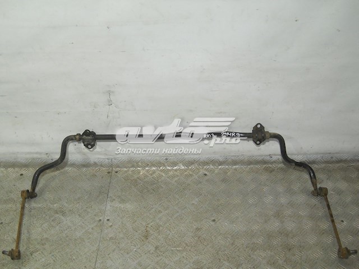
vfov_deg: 35.1
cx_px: 180
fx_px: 425
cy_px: 134
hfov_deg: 45.8
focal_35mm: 41
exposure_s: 1/30
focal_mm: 6.72
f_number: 3.1
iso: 160
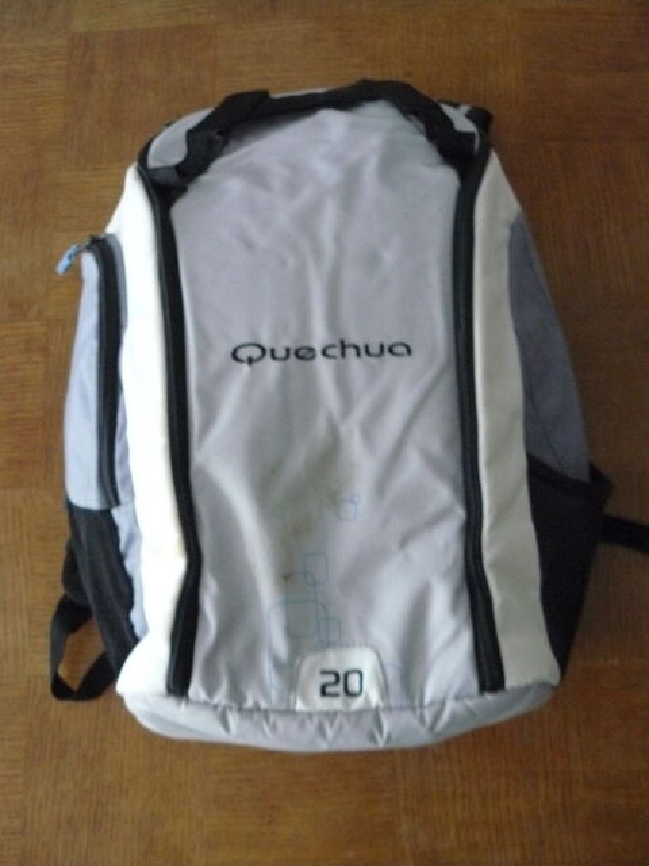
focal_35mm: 36
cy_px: 433
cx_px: 324
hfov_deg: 39.7
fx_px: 900
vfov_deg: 51.4
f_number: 2.8
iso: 400
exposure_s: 1/10
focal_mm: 6
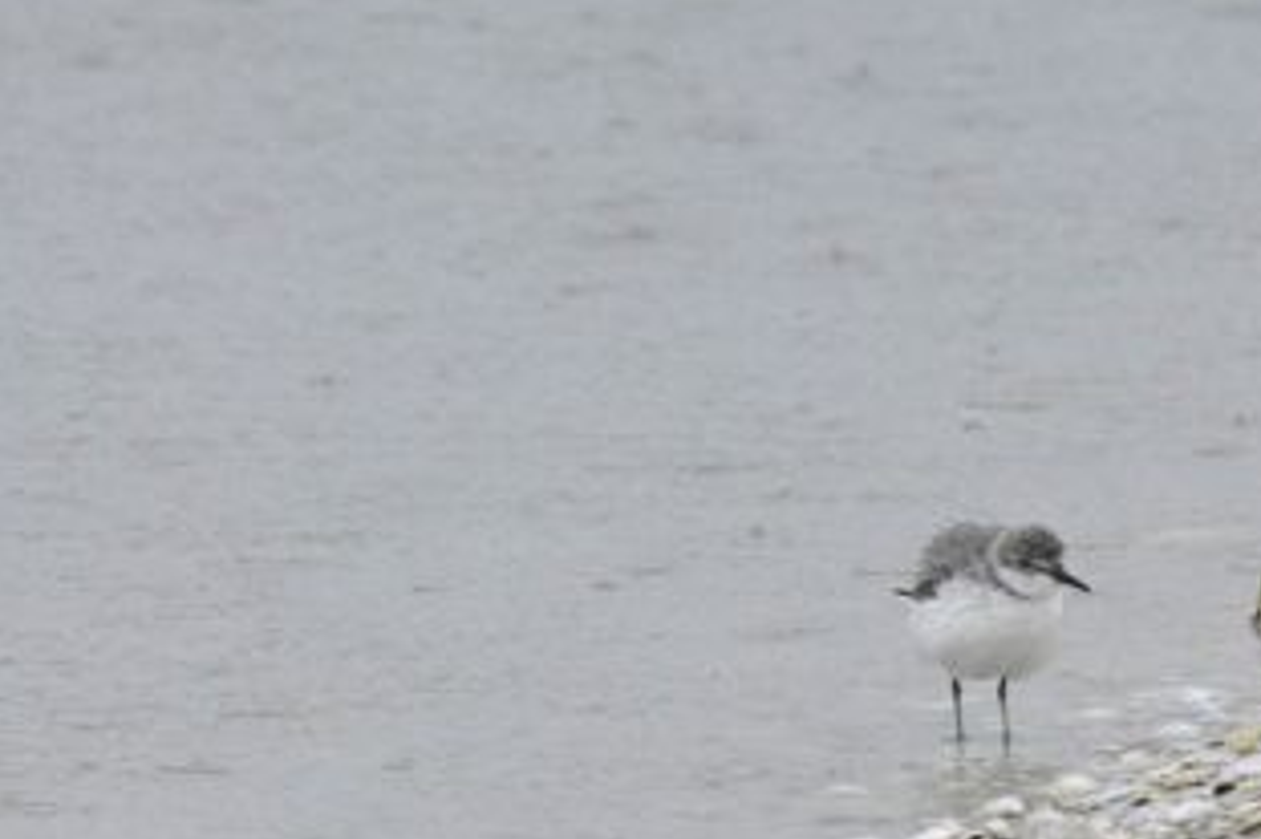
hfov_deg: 2.2
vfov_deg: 1.5
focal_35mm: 926
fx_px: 32417
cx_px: 933
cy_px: 614
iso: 1600
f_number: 8
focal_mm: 300
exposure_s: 1/4000
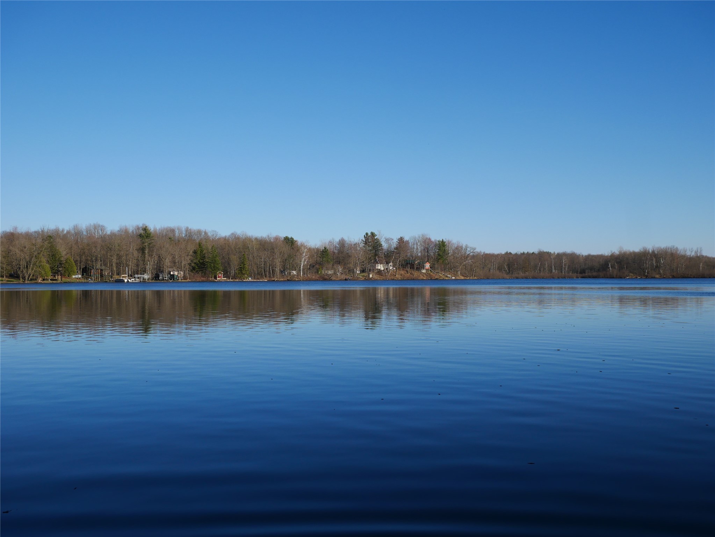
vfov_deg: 39.7
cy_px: 268
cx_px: 358
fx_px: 744
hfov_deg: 51.3
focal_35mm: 36
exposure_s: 1/500
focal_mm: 18
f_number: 8
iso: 200
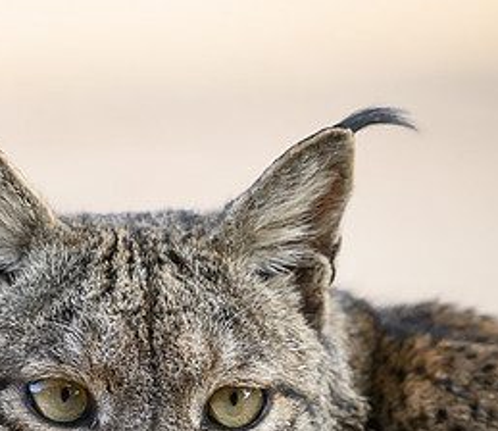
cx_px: -72
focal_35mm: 1052
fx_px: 16008
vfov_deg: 1.5
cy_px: 366
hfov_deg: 1.8
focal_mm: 400
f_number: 4
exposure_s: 1/2000
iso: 1400
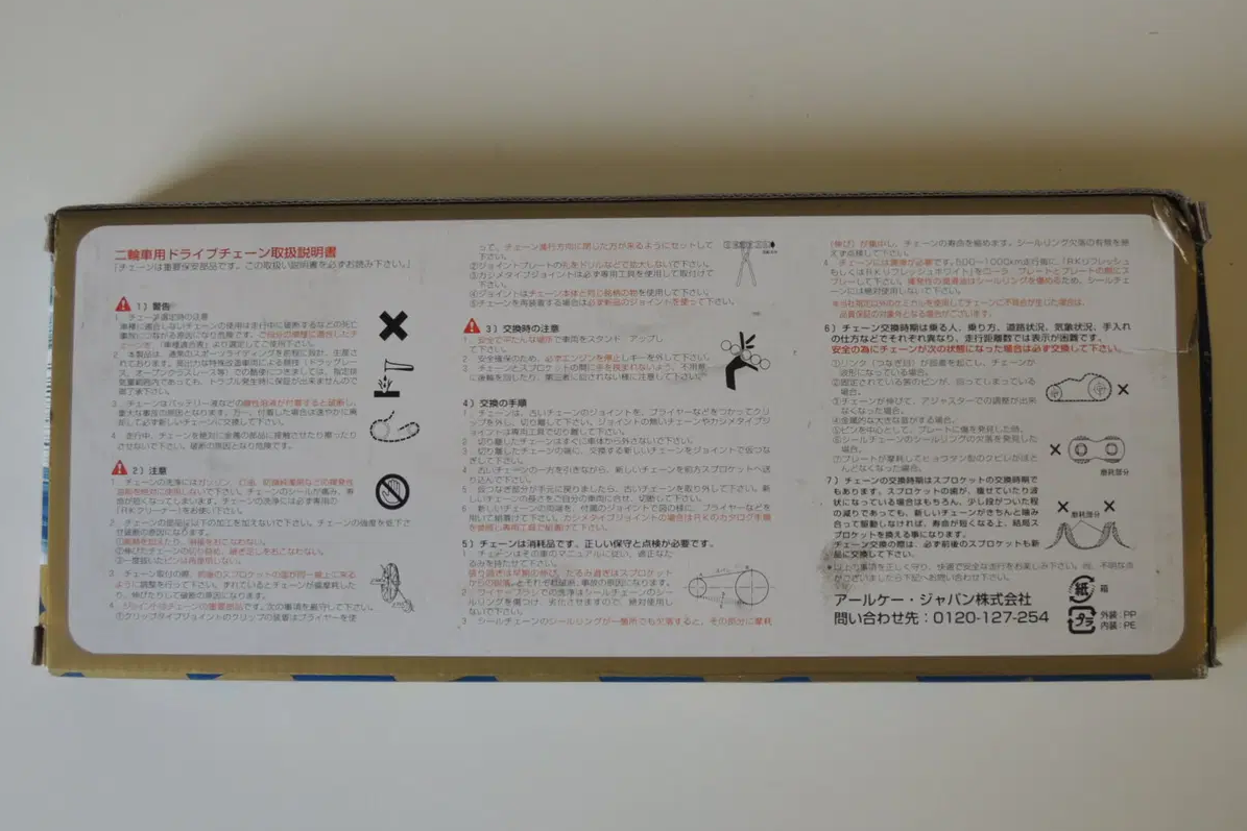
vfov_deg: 28.7
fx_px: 1628
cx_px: 624
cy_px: 395
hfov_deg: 41.9
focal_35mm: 47
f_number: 3.5
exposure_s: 1/50
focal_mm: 8.1
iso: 180
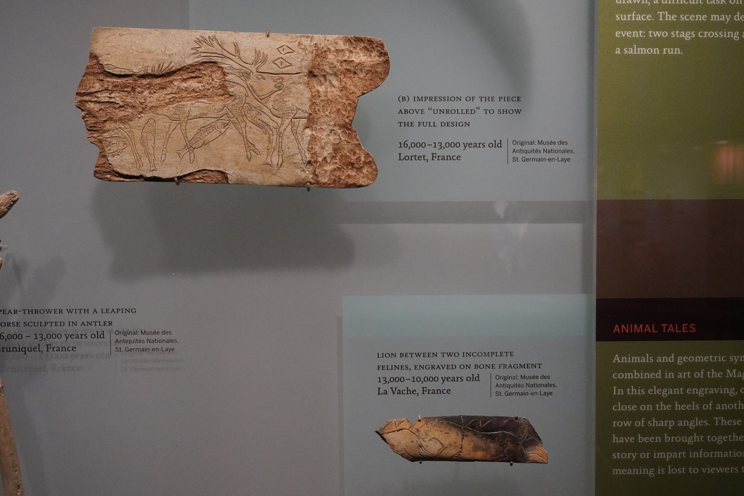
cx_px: 372
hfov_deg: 55.8
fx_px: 703
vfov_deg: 38.9
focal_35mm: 34
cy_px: 248
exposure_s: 1/80
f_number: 13
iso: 10000
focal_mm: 34
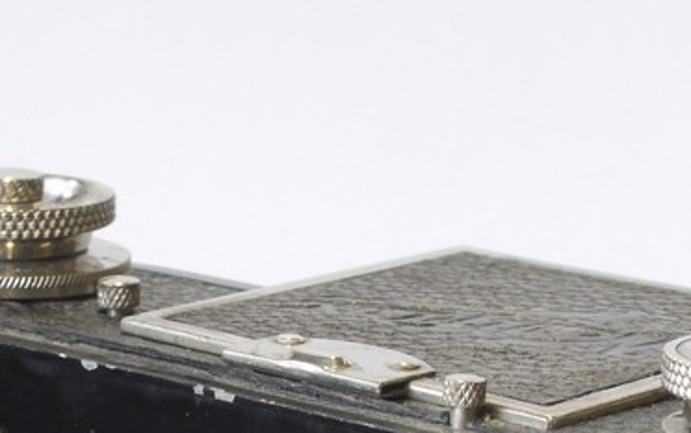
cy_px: 807
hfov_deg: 10.1
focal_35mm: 205
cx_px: -22
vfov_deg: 6.3
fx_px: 3863
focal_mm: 30
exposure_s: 1/25
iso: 400
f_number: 8
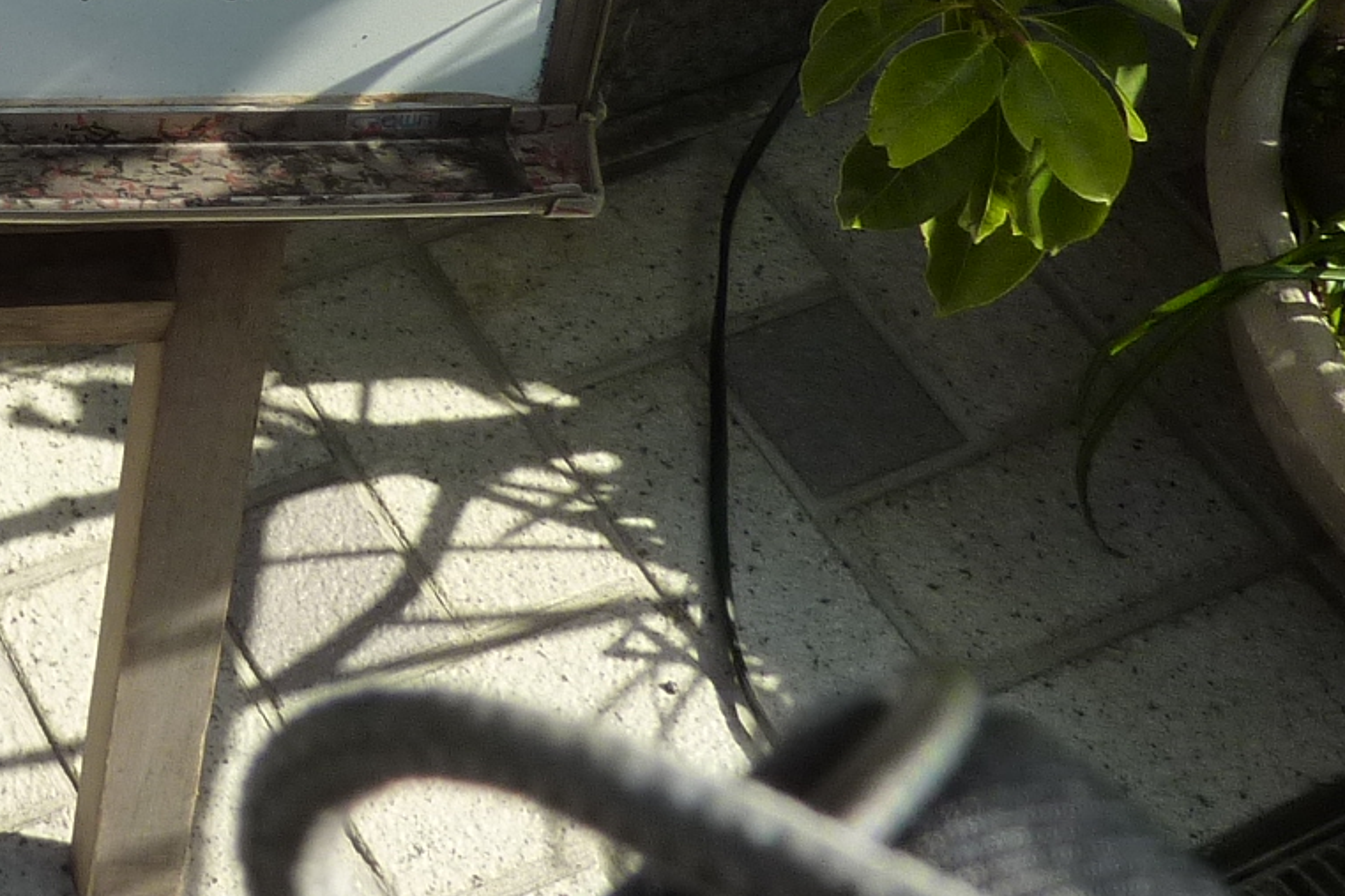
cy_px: -293
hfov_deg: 24.7
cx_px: -458
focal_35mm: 70
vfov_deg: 18.1
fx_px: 2615
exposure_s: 1/200
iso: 125
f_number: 4
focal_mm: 4.1
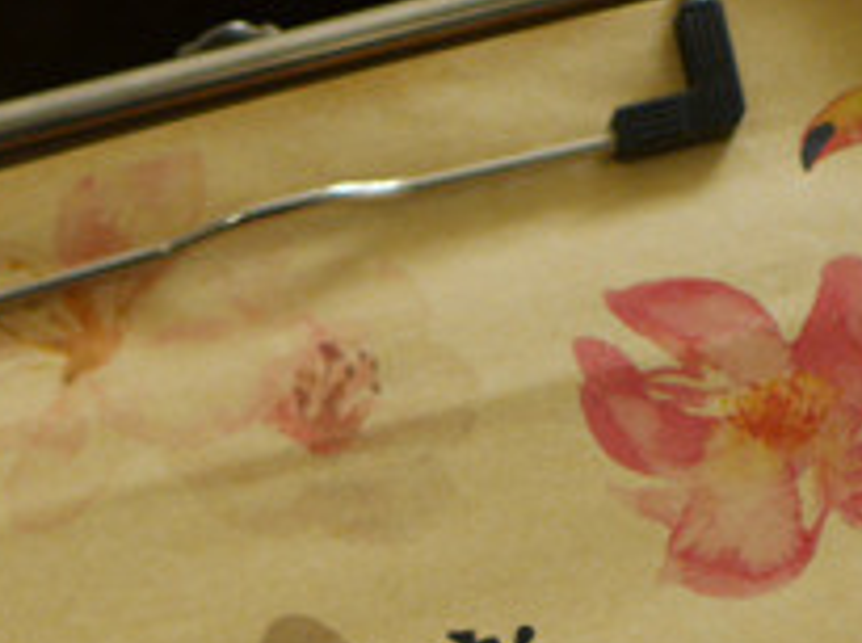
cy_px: 1381
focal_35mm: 132
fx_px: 3281
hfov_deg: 14.8
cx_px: 80
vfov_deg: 10.2
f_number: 1.7
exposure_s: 1/60
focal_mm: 15
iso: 320
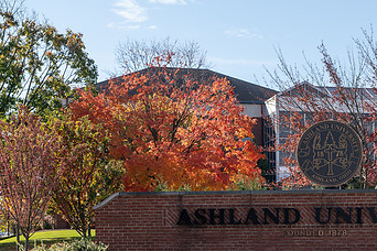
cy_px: 202
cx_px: 298
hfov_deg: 21.2
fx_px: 995
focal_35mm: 95
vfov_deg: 14.3
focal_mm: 56
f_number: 5.6
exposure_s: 1/640
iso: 250
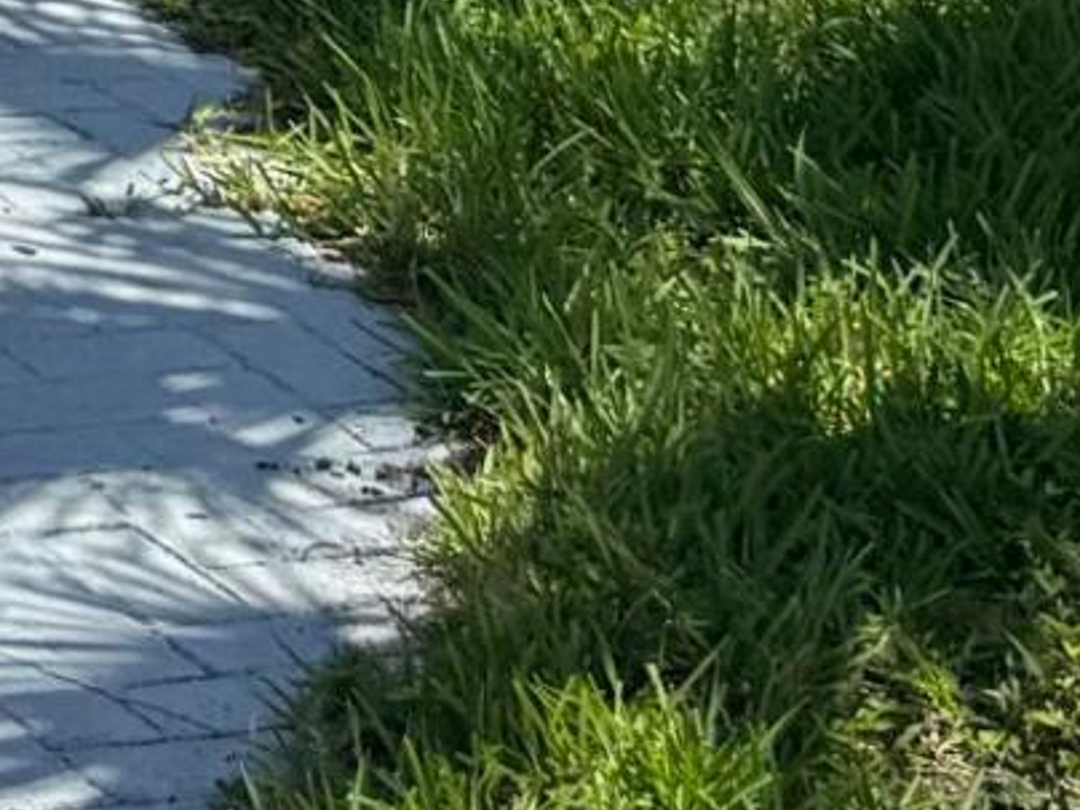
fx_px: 5335
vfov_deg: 8.1
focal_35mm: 171
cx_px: -1120
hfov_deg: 10.6
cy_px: -981
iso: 80
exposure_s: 1/7092
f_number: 1.78
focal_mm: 6.76
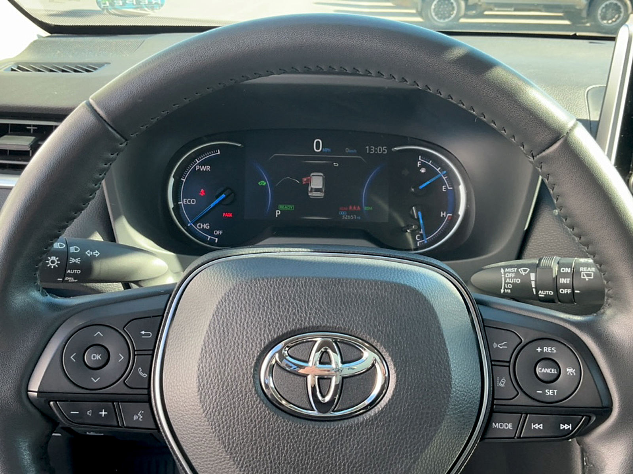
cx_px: 316
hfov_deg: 60.0
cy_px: 237
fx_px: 549
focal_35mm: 30
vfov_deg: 46.8
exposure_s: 1/120
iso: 40
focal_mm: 3
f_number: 1.8
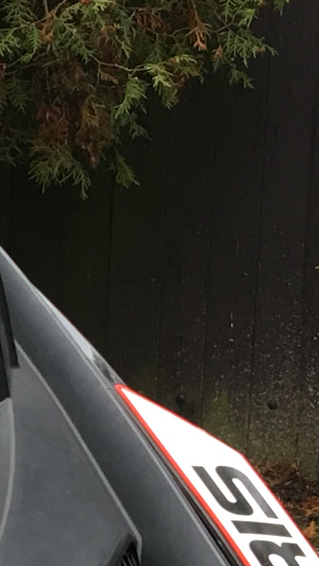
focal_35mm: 161
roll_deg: +1.5
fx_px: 2421
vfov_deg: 13.2
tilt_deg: -18.1
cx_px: -365
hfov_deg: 7.2
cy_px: 566
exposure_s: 1/33
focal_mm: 4.15
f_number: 2.2
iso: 25
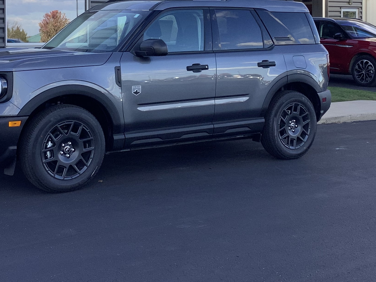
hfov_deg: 31.2
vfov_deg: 23.2
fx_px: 673
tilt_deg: -1.7
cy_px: 45
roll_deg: +1.1
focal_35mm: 62
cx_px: 172
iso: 25
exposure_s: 1/323
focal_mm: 3.3
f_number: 2.4
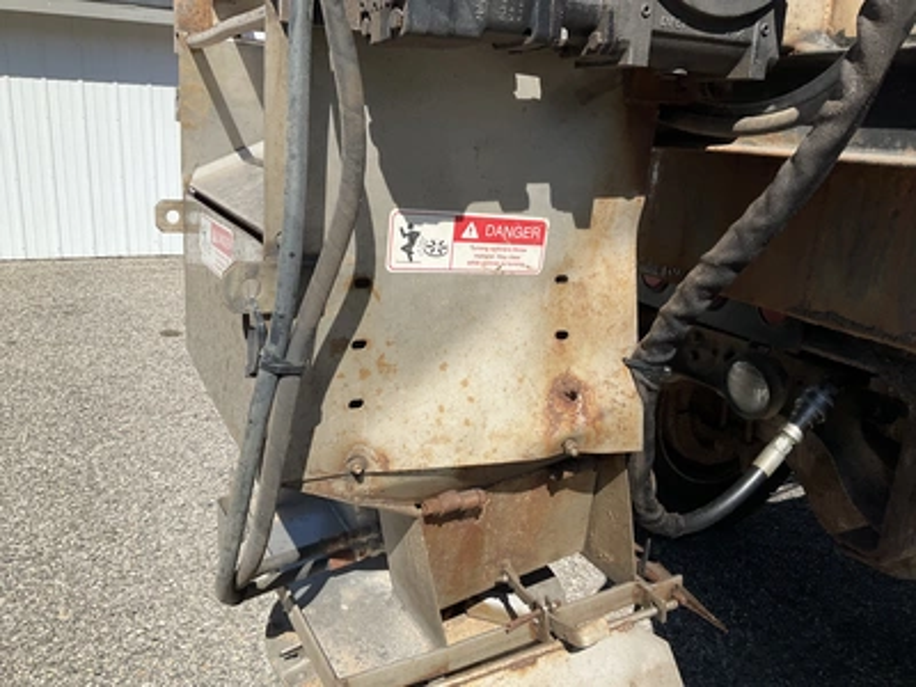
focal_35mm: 29
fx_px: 767
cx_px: 458
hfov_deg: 61.7
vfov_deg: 48.2
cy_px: 344
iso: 25
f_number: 1.8
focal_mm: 3
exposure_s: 1/1848
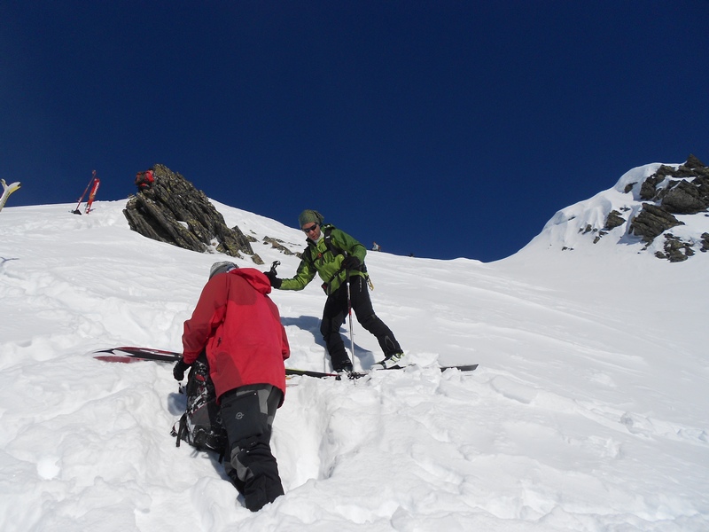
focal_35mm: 26
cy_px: 266
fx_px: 533
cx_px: 354
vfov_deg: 53.1
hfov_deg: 67.3
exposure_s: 1/640
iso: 80
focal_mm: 4.6
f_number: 8
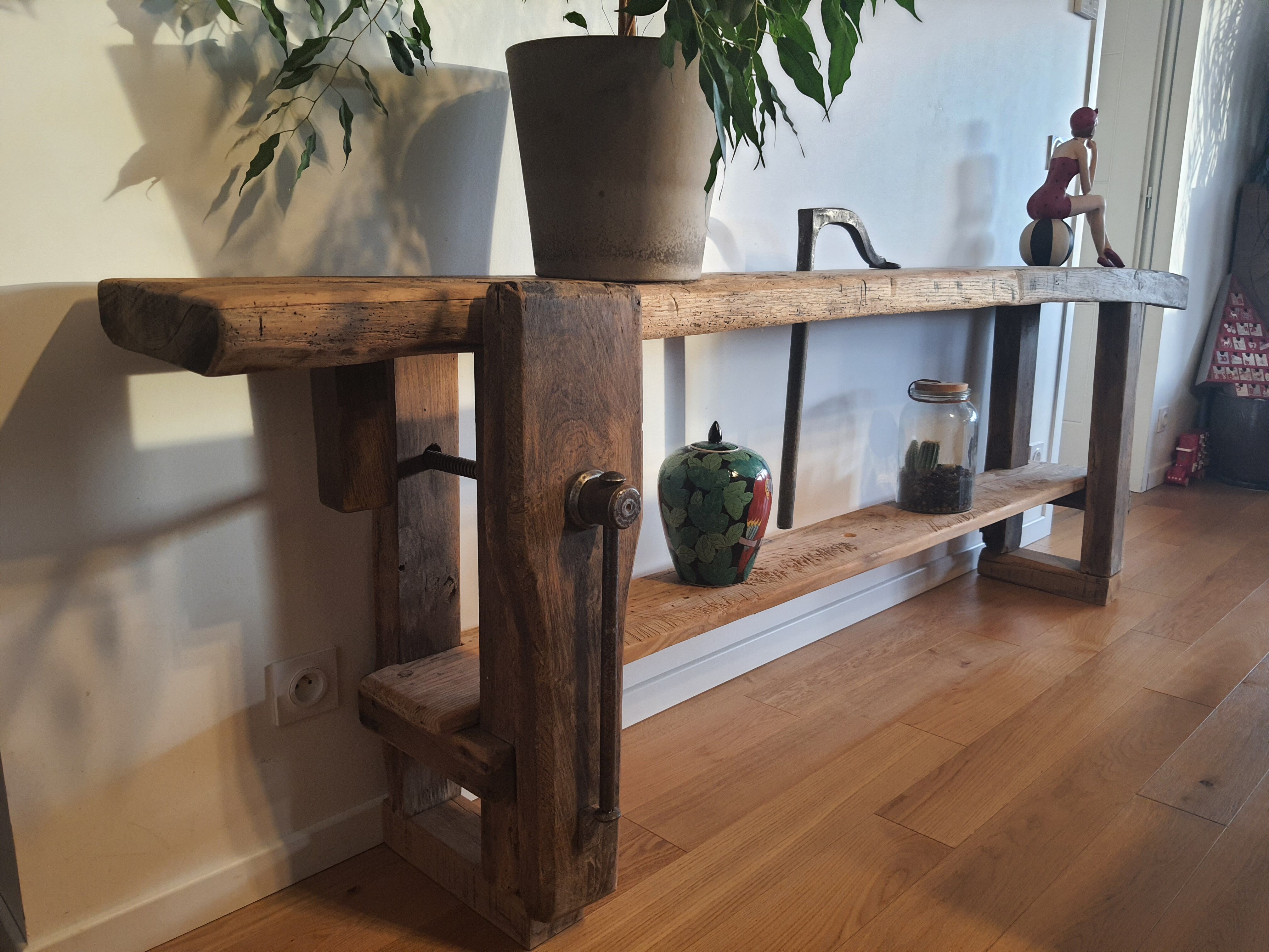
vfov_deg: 53.1
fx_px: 953
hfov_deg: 67.3
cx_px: 634
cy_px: 476
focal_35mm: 26
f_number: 1.7
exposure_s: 1/40
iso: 200
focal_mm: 4.32
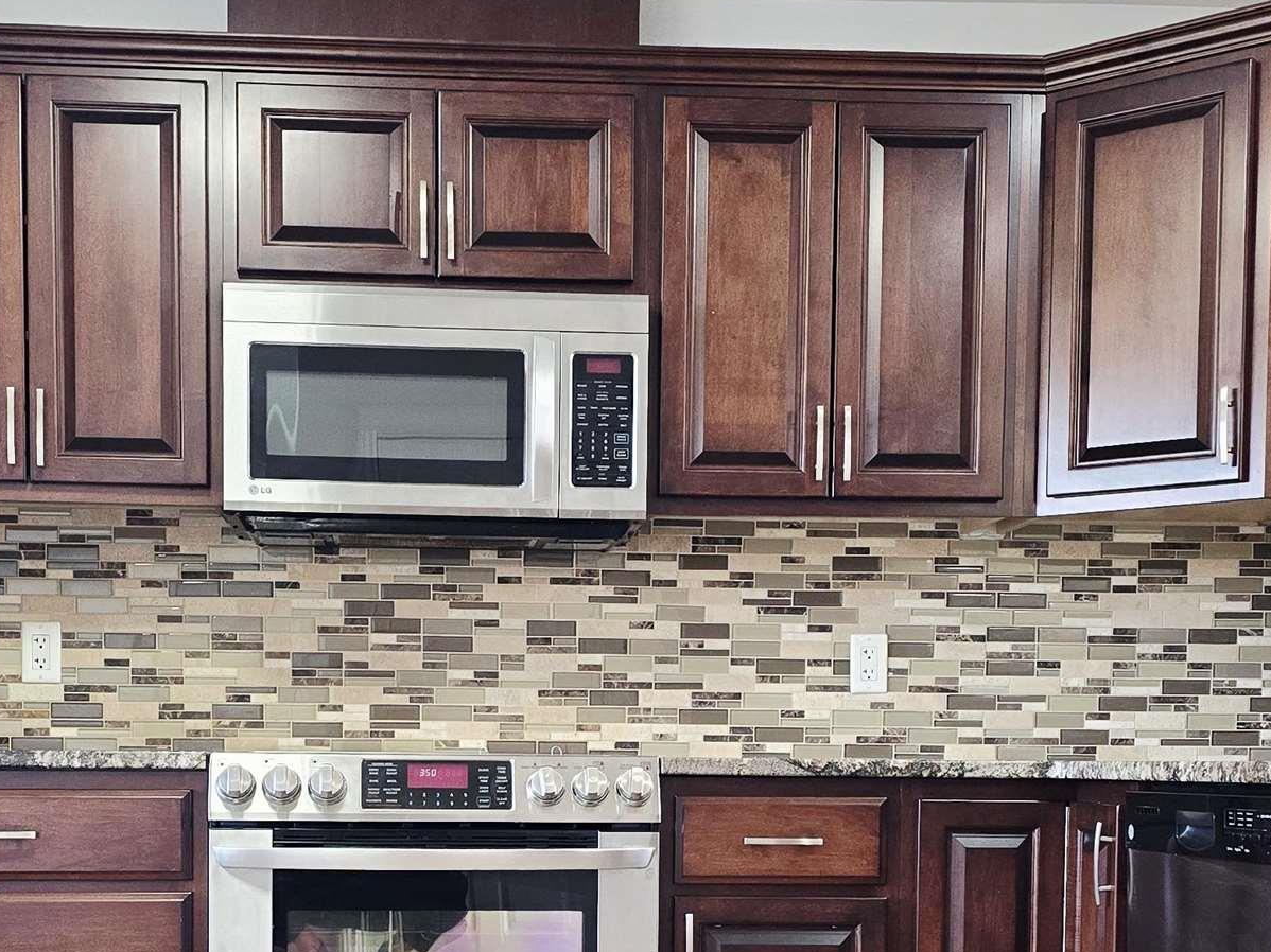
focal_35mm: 59
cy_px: 874
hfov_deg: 32.7
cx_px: 549
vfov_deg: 24.1
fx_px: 2166
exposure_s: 1/120
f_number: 1.7
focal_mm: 6.3
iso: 200
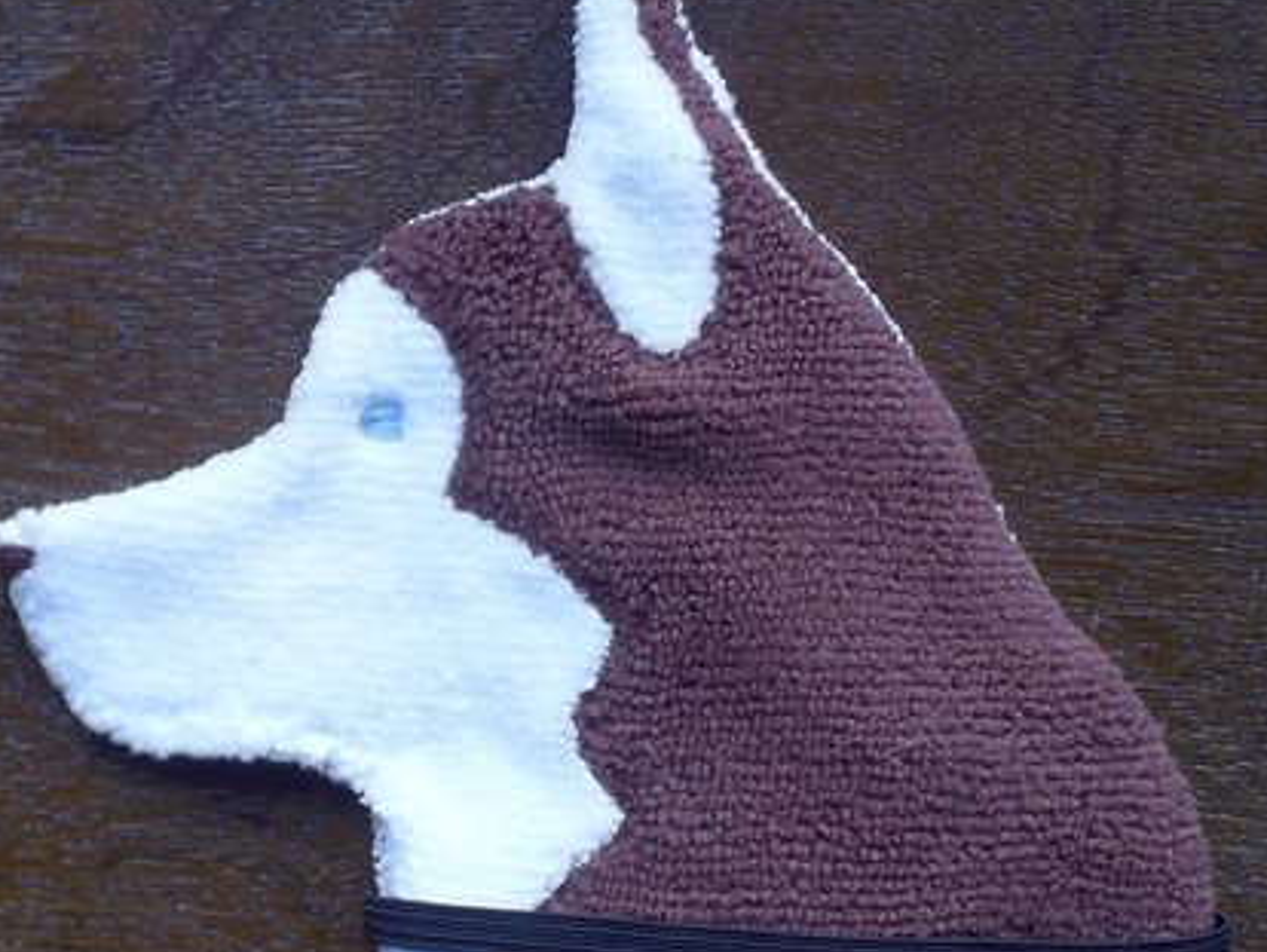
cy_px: 507
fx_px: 1282
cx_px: 591
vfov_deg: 40.7
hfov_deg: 52.6
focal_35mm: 35
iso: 80
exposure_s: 1/40
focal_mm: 4.1
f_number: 3.3
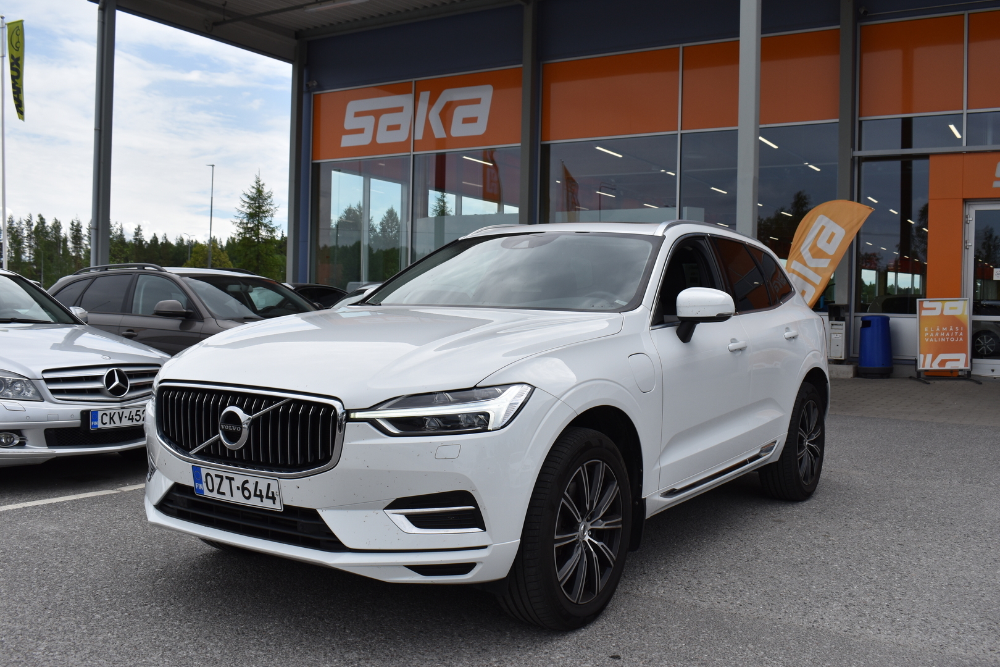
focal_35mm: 34
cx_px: 500
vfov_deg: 38.4
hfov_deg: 55.1
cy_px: 334
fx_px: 958
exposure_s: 1/750
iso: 200
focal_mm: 23
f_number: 9.5
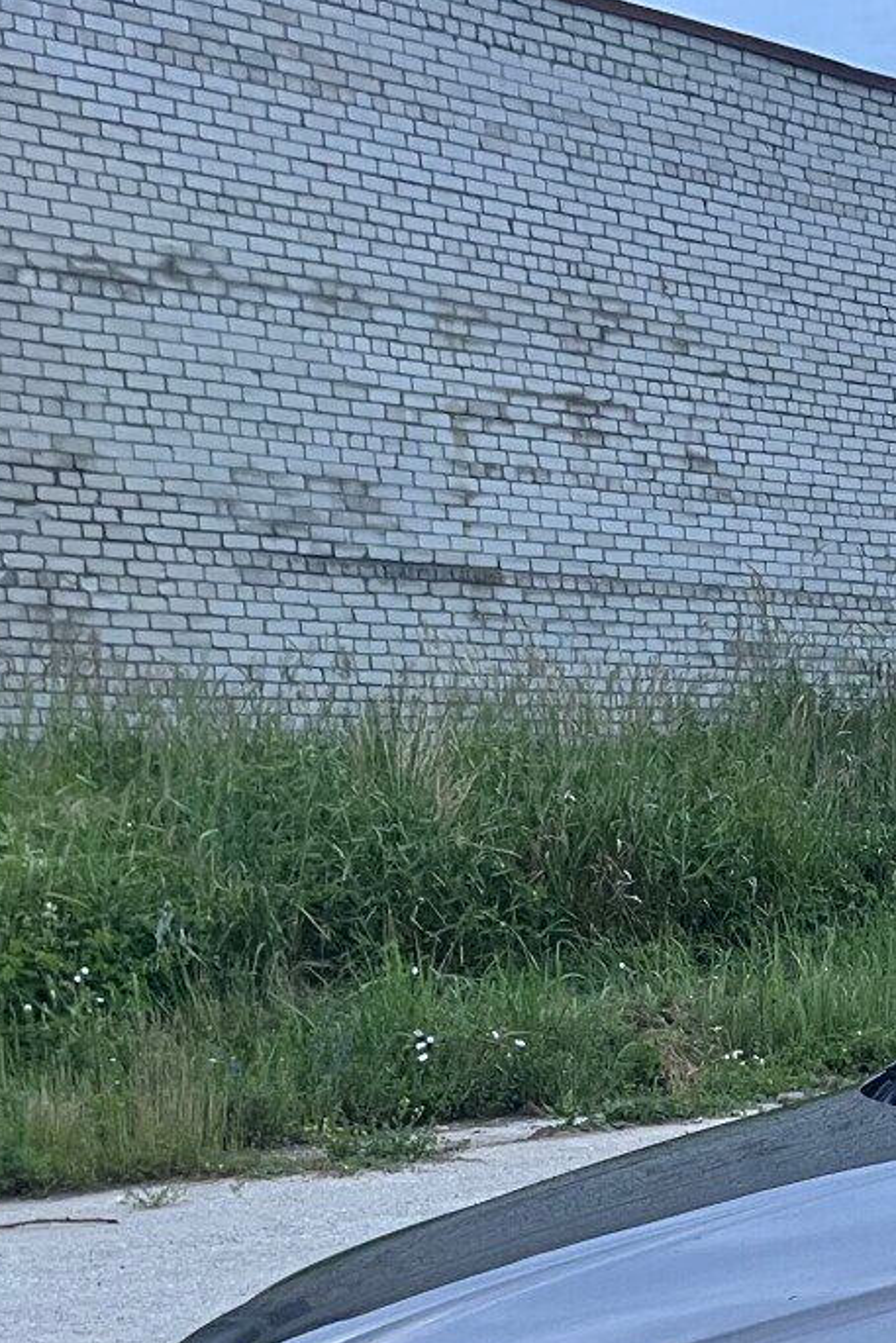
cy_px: 1293
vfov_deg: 25.2
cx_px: 1490
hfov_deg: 15.7
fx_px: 2873
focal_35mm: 77
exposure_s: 1/50
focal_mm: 5.1
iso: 100
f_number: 1.6
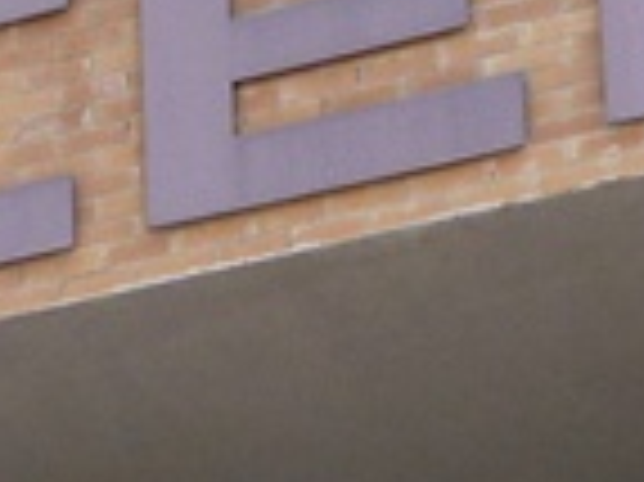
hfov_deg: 8.3
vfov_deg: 5.9
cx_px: -149
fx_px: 4387
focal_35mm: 236
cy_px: 1338
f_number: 4.5
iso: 80
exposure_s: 1/250
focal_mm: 5.9
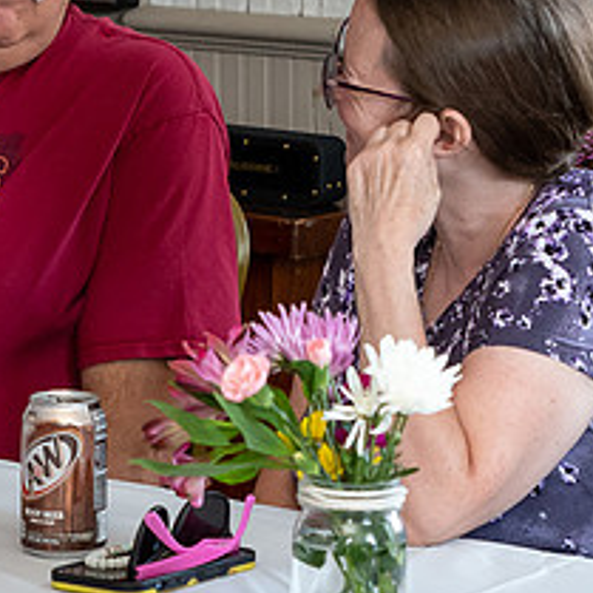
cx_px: 218
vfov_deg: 8.2
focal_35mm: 213
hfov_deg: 8.2
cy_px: 146
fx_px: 4128
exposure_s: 1/125
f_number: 4
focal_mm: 48
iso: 1600
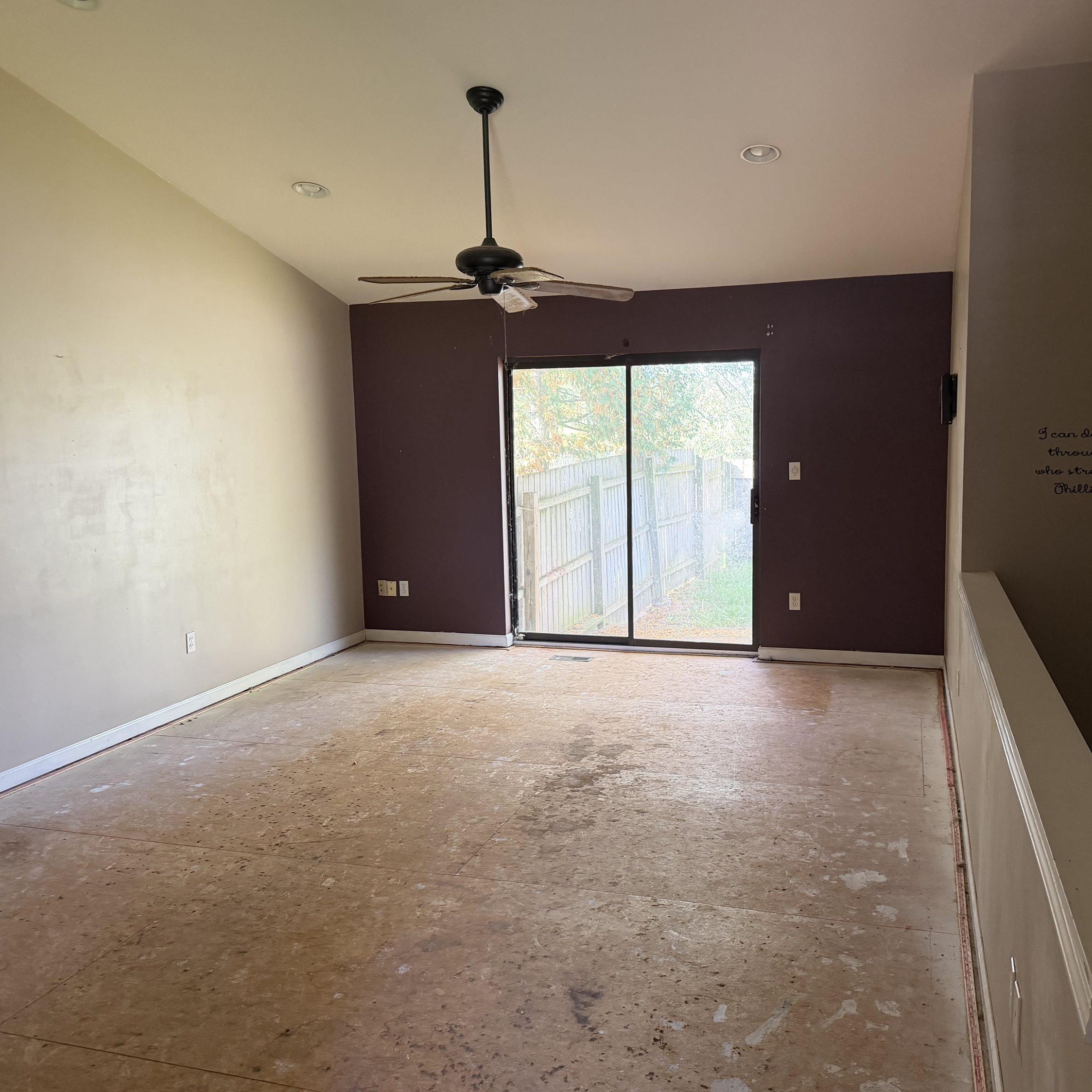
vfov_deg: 55.6
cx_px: 593
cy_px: 538
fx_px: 1035
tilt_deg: -6.4
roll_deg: +1.4
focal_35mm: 29
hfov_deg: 55.5
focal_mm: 6.76
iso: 200
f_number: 1.78
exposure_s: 1/61
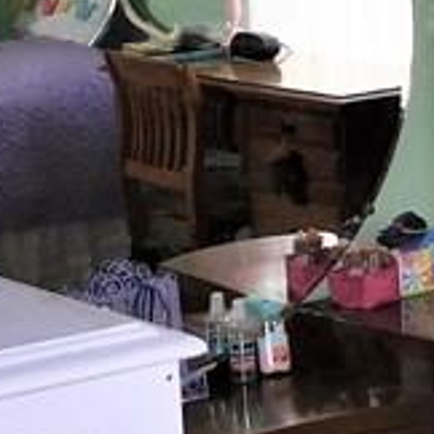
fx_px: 1986
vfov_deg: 12.4
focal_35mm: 140
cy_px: 86
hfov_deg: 11.2
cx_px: 903
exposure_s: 1/30
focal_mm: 4.5
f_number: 3.4
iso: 200
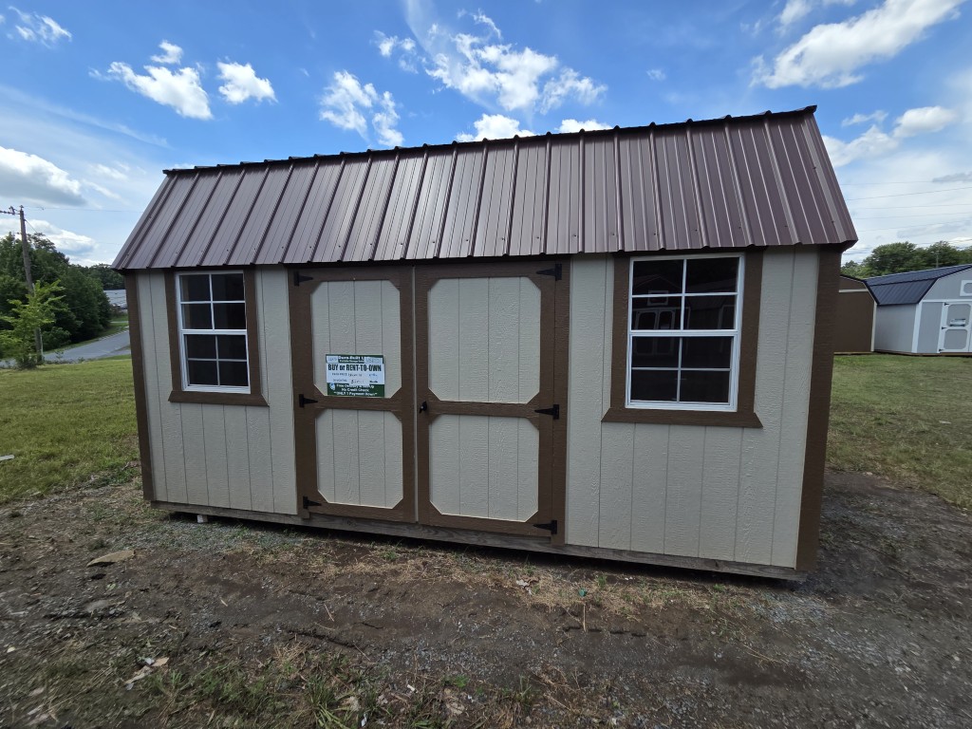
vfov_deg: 89.9
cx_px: 486
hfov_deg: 106.2
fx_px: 365
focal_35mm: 13
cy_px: 364
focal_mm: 2.2
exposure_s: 1/1328
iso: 50
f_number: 2.2
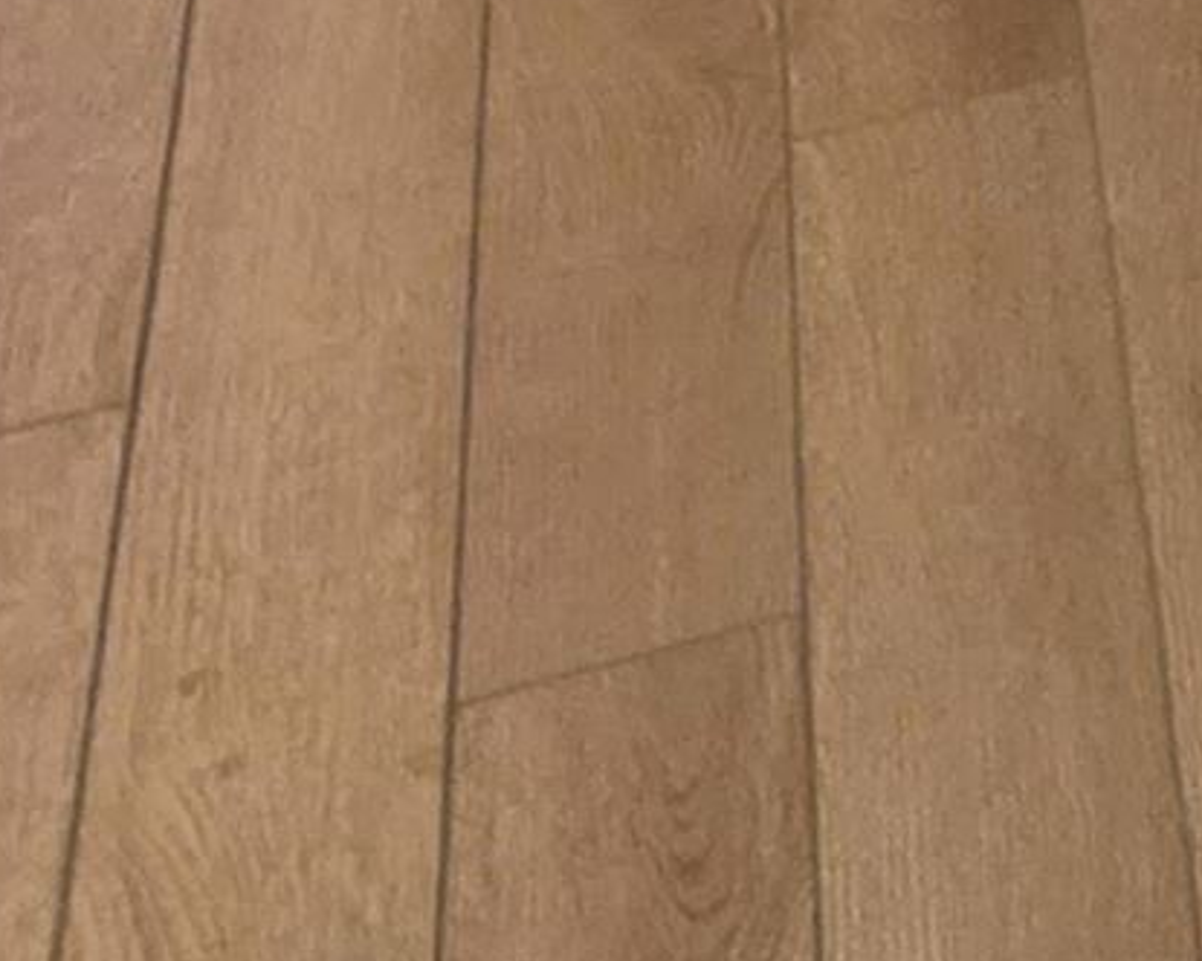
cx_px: 4130
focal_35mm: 166
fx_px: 5905
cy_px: -2316
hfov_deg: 8.6
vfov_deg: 7.6
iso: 1000
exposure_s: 1/120
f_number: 1.8
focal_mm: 5.4
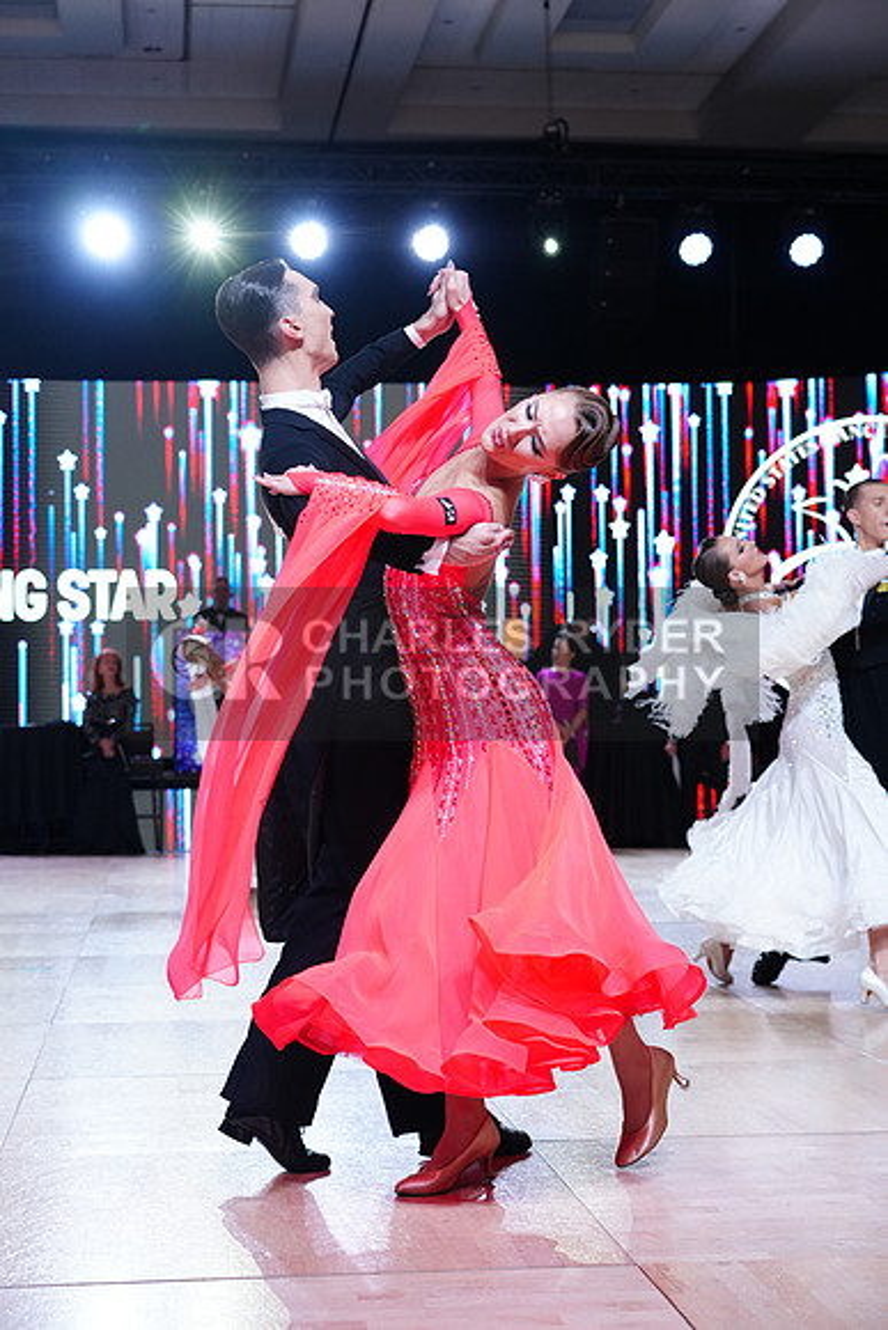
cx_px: 444
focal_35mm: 57
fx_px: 2108
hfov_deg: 23.8
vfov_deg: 35.0
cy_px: 665
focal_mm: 57
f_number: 4
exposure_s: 1/500
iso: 1250
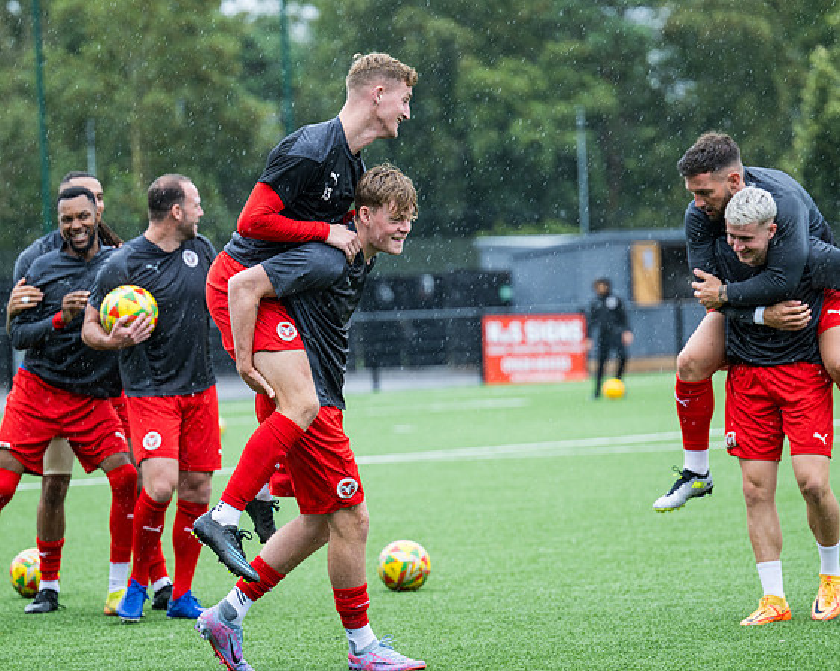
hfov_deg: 10.4
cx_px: 382
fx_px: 4618
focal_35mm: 186
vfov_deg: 8.3
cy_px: 336
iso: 400
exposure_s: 1/640
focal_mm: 165
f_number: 4
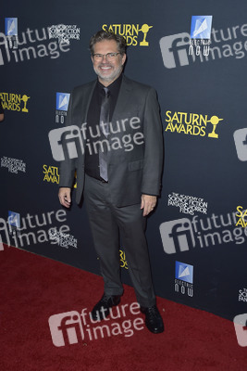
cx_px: 124
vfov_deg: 54.4
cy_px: 186
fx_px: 360
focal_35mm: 35
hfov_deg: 37.9
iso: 250
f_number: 6.3
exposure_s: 1/250
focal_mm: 35
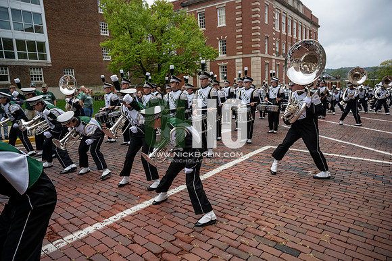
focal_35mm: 24
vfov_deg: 53.2
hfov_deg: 73.7
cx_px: 196
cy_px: 130
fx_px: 261
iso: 500
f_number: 4
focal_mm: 24
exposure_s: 1/1600
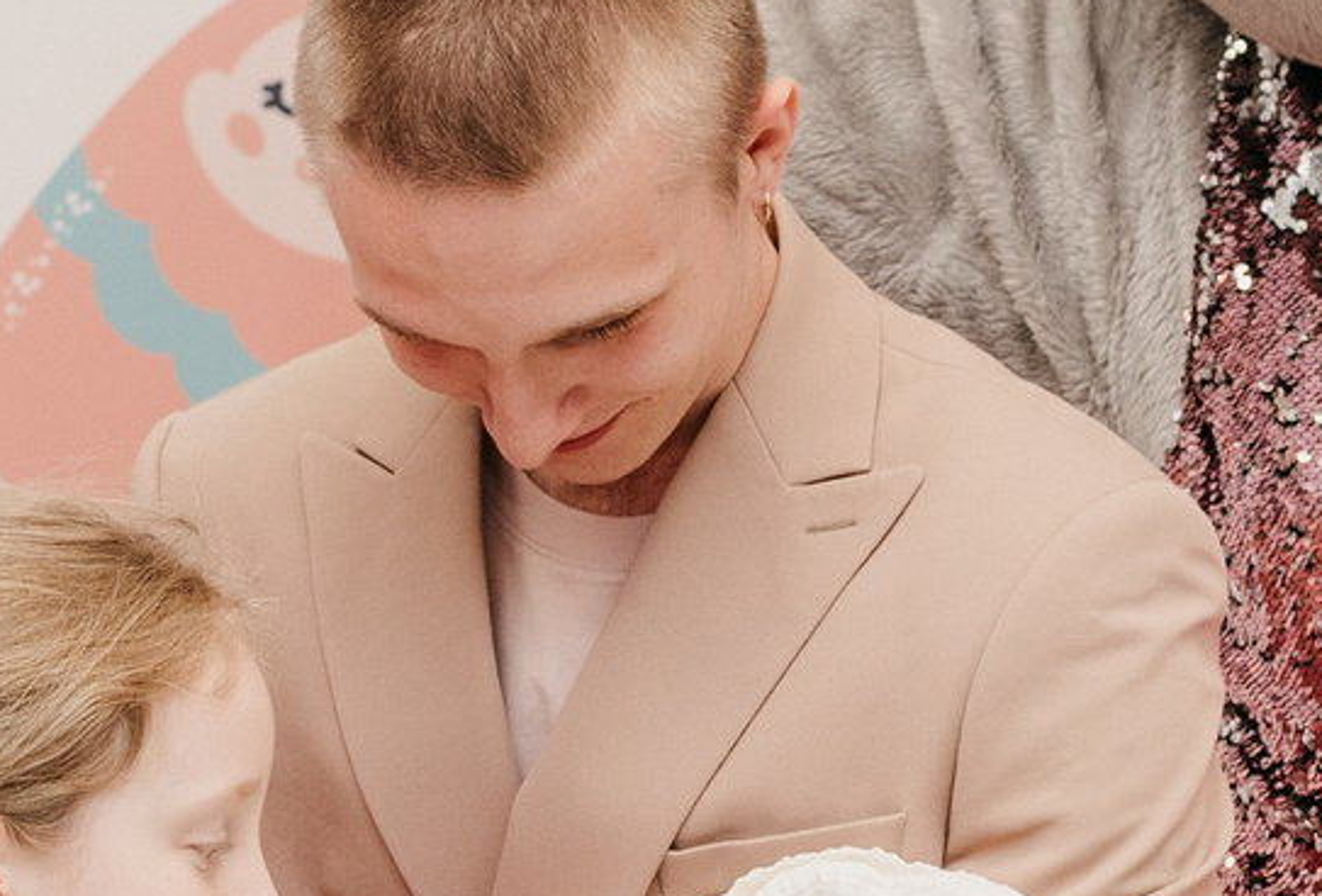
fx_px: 6680
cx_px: 197
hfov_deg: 11.2
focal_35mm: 181
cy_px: 662
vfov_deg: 7.7
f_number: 4
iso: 400
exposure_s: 1/160
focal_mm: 35
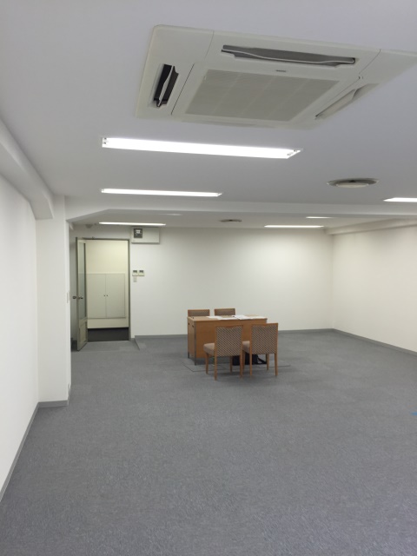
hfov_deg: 48.2
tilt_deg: -0.2
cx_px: 208
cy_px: 278
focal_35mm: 29
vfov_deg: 61.7
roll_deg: +1.1
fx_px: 466
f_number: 2.2
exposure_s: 1/60
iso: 32
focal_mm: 4.15
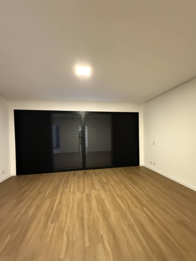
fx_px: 113
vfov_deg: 98.1
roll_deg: +0.8
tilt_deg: +1.3
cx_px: 103
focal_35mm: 15
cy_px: 137
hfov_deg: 81.7
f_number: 2.2
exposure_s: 1/60
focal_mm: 2.22
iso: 1250
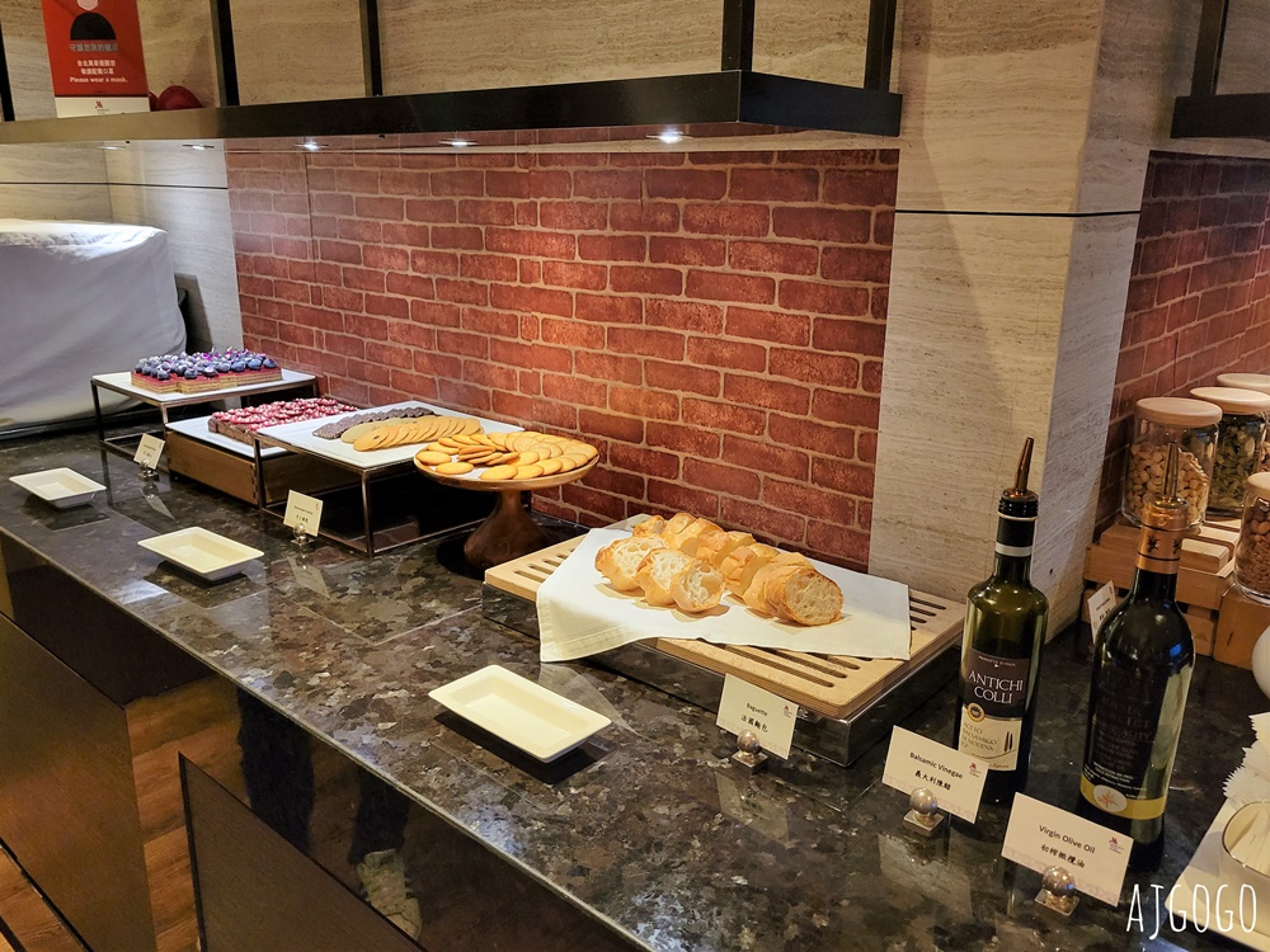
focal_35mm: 26
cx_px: 635
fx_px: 954
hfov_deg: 67.3
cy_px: 476
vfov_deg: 53.1
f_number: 1.8
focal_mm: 5.4
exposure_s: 1/120
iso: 320
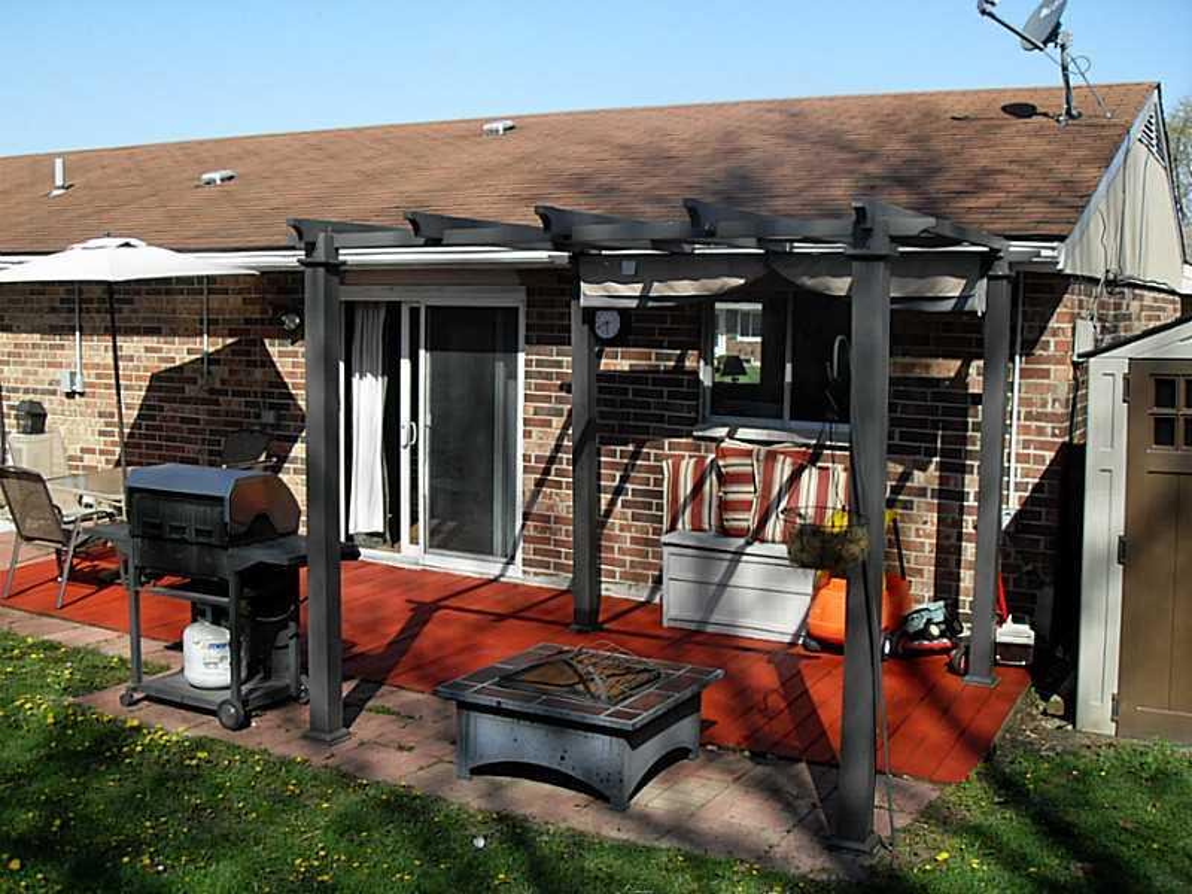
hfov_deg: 50.1
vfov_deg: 38.7
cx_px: 596
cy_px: 447
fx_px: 1274
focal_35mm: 37
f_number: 2.8
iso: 80
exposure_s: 1/750
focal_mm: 6.3
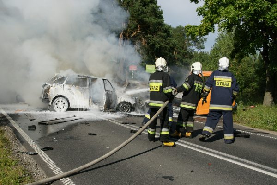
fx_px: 300
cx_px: 138
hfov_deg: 49.6
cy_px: 92
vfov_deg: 34.2
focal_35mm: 39
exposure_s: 1/1250
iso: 400
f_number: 10
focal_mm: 26
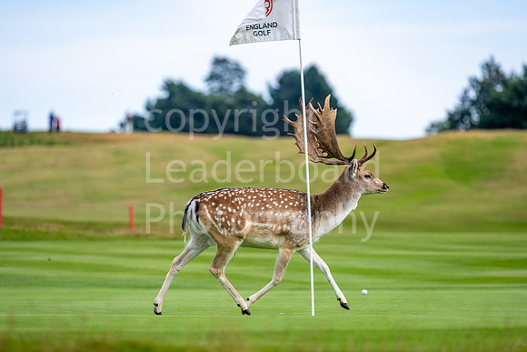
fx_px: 4392
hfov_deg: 6.9
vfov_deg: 4.6
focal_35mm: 300
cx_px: 264
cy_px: 176
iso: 200
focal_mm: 300
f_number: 5.6
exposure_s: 1/500
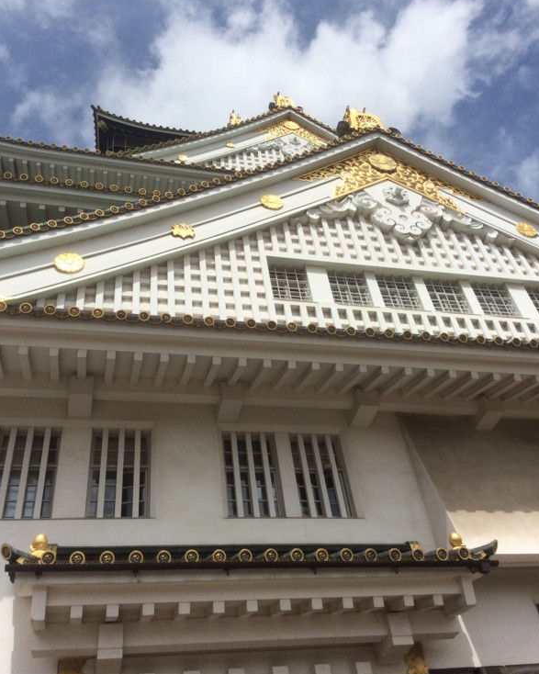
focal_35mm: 34
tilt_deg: +40.0
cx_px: 273
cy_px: 328
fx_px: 678
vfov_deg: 52.8
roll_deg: +9.0
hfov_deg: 43.3
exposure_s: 1/4098
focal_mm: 3.3
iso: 32
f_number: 2.4
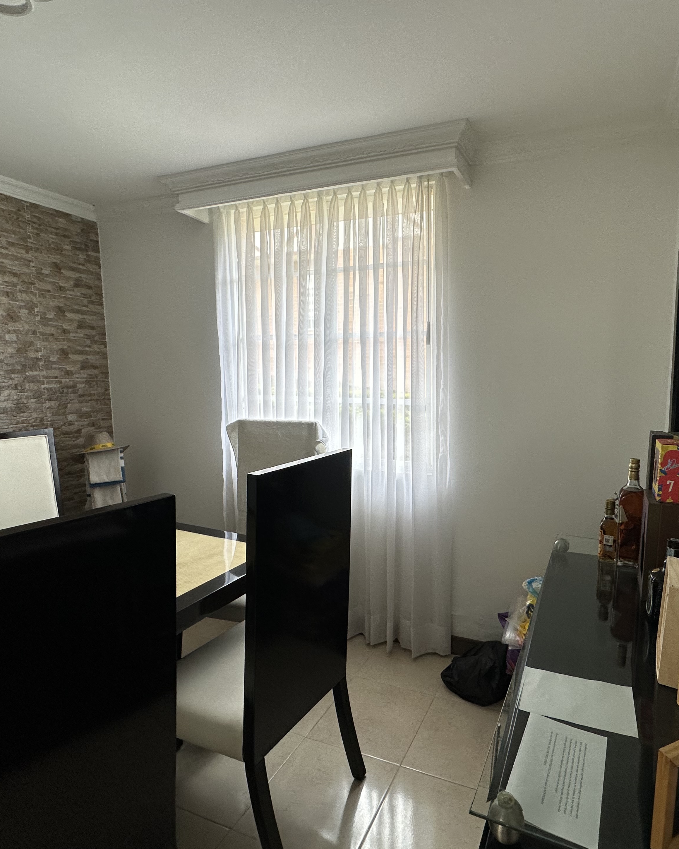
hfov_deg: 69.7
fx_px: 477
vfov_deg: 83.3
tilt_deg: -6.1
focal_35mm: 19
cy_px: 427
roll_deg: -2.0
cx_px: 423
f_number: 2.2
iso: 80
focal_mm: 2.22
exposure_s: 1/120
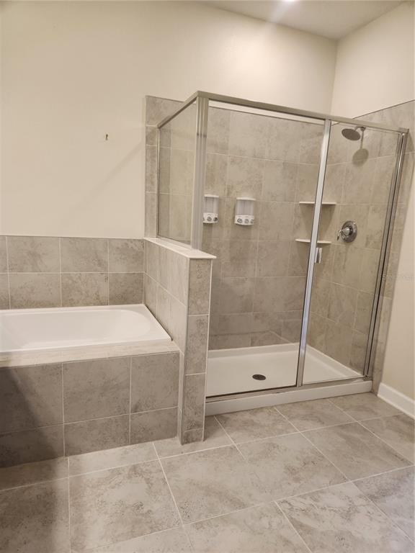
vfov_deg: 73.9
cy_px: 276
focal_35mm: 23
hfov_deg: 58.9
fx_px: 368
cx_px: 208
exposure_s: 1/120
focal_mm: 5.4
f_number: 1.8
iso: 160
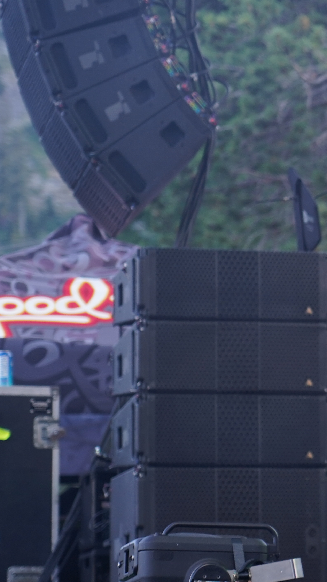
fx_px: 3592
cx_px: 530
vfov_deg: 9.3
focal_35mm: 233
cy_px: 231
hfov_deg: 5.2
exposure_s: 1/160
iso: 400
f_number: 4
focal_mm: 105
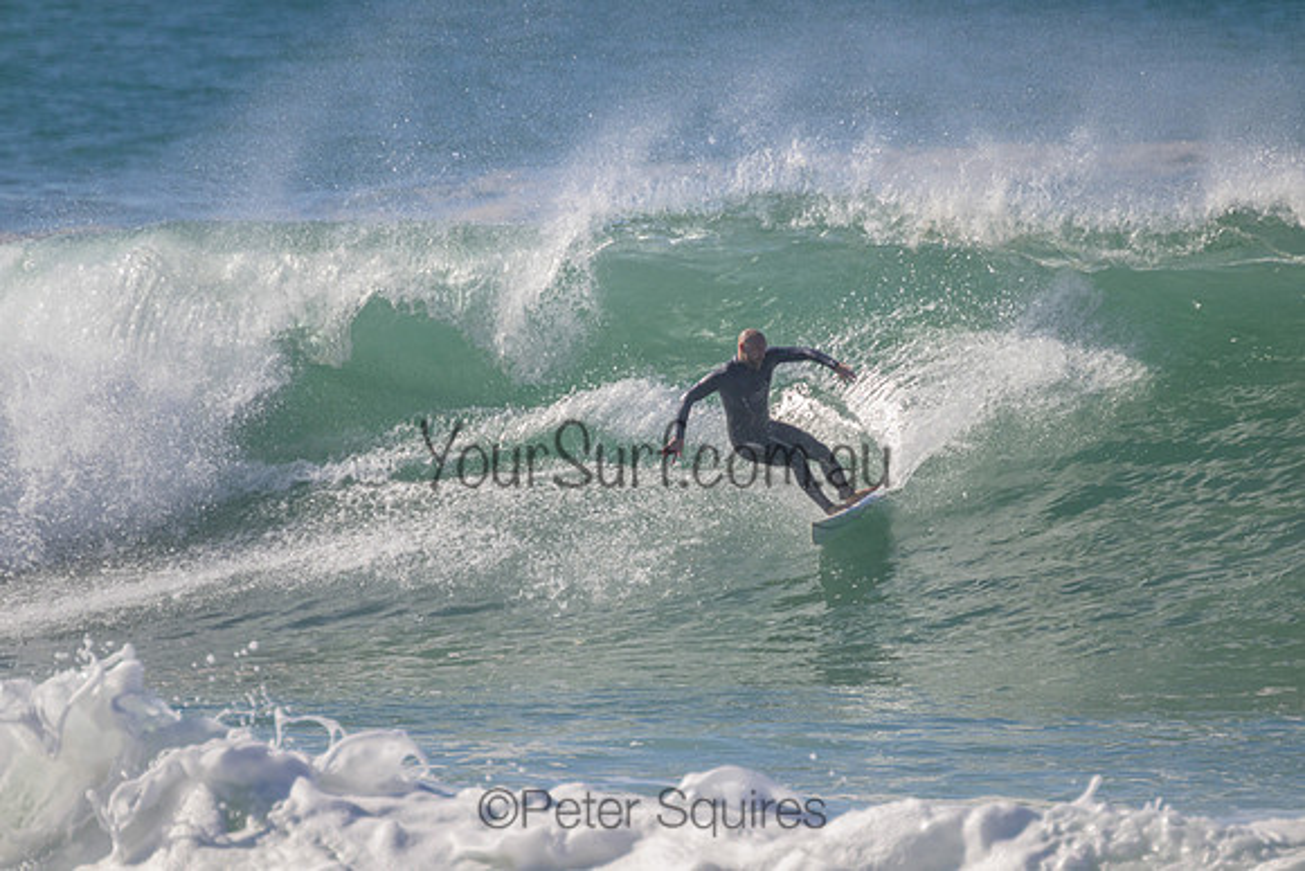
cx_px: 652
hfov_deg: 2.6
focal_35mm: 800
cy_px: 436
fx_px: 29005
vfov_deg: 1.7
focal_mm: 800
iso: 900
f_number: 11
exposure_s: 1/2000
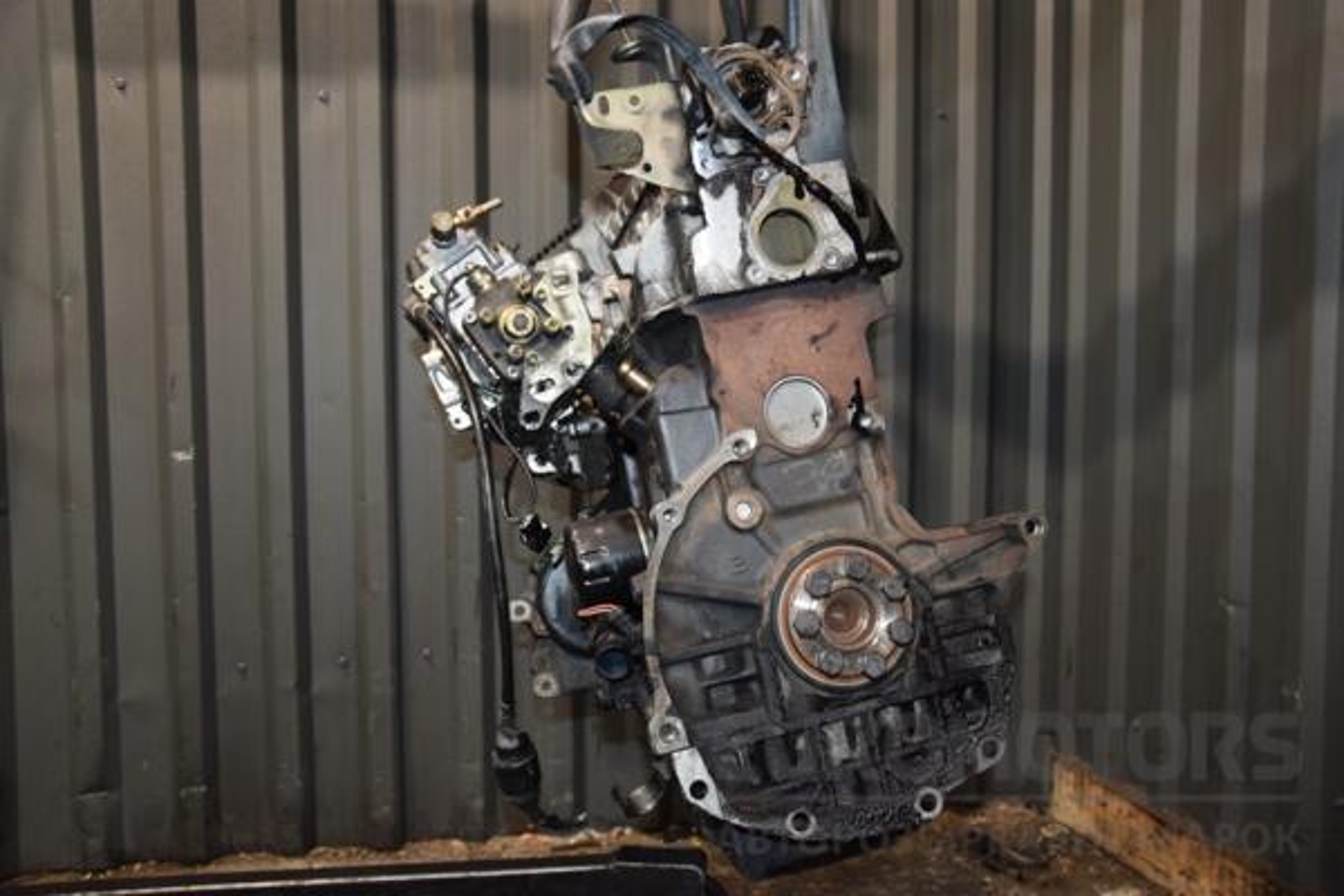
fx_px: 1232
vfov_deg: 40.0
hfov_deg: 57.2
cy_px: 448
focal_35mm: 33
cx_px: 672
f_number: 5
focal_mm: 22
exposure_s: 1/60
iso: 800
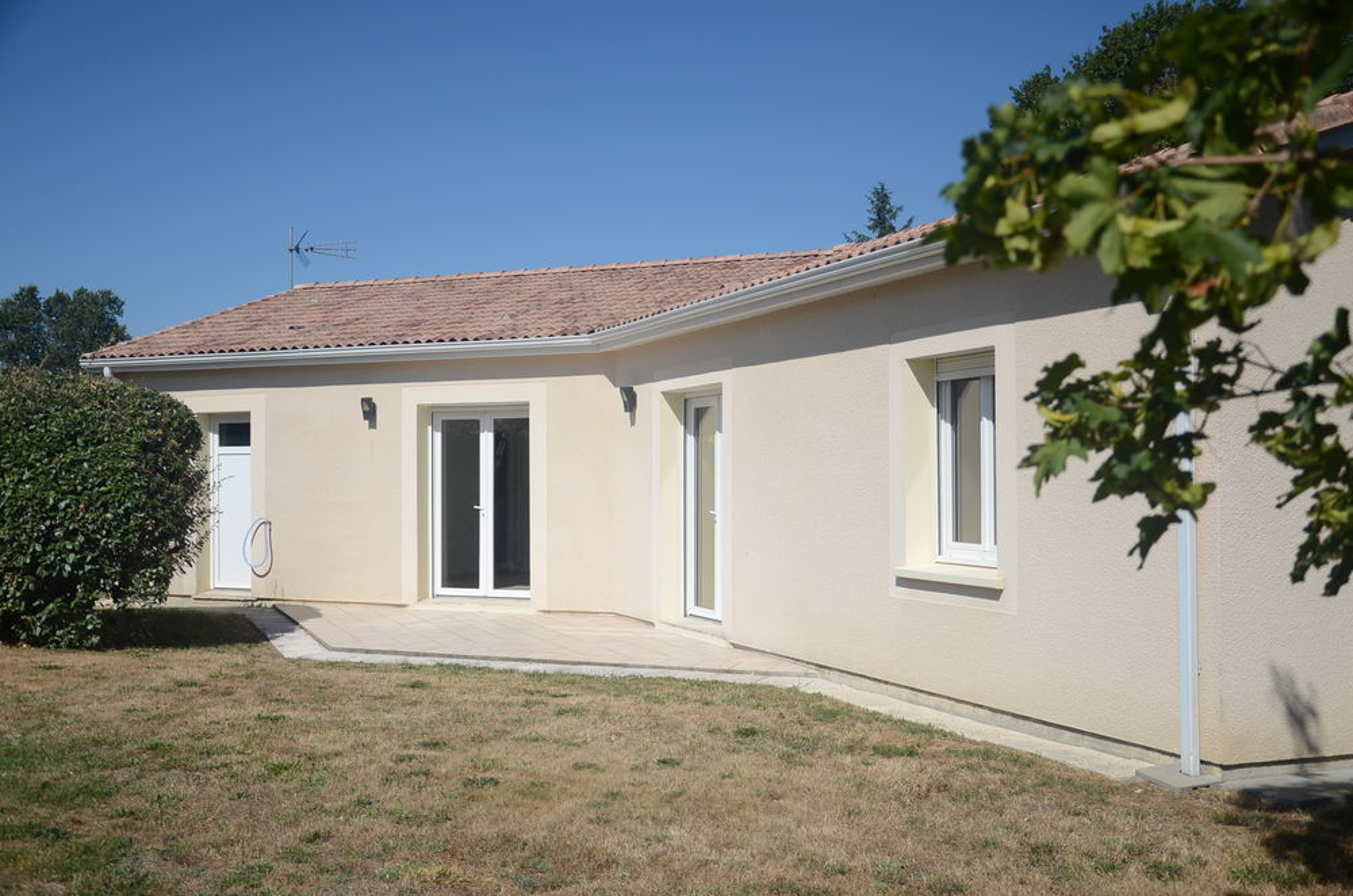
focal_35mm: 36
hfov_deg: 53.2
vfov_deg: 36.7
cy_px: 448
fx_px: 1350
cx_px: 676
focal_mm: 24
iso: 200
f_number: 5
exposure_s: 1/2500
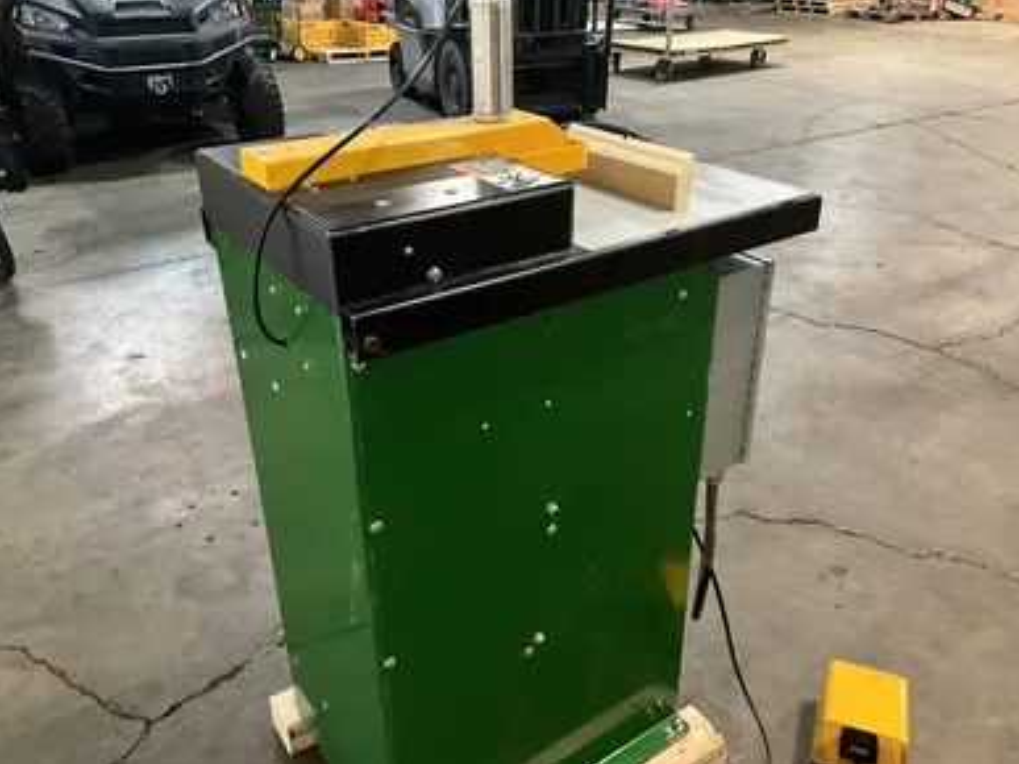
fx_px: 883
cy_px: 374
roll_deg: +0.1
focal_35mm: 30
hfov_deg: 60.0
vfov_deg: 46.8
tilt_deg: -27.2
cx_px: 519
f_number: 1.8
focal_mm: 3
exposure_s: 1/30
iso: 400
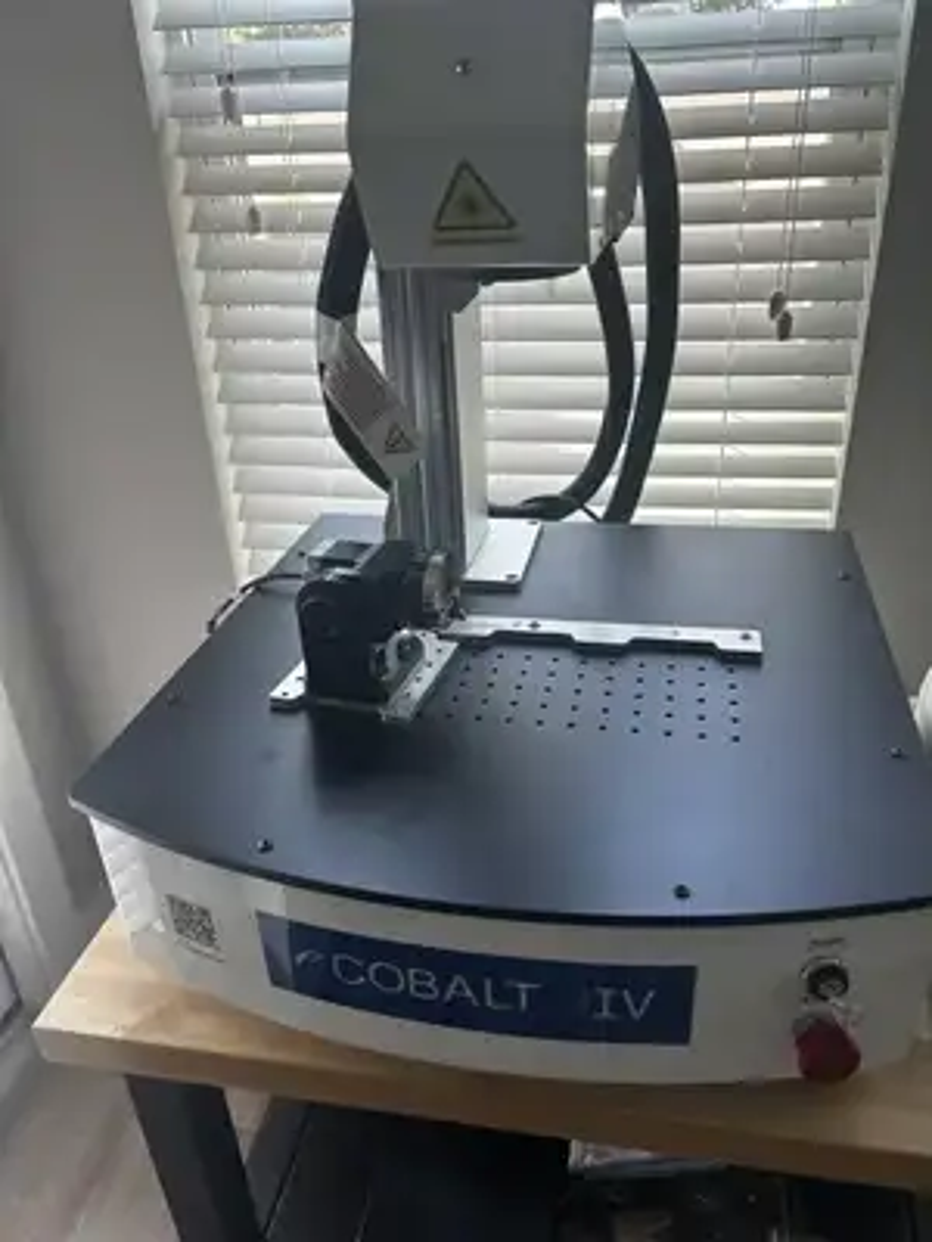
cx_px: 466
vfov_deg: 67.3
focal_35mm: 26
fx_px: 933
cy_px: 621
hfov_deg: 53.1
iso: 64
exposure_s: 1/121
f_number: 1.5
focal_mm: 5.7
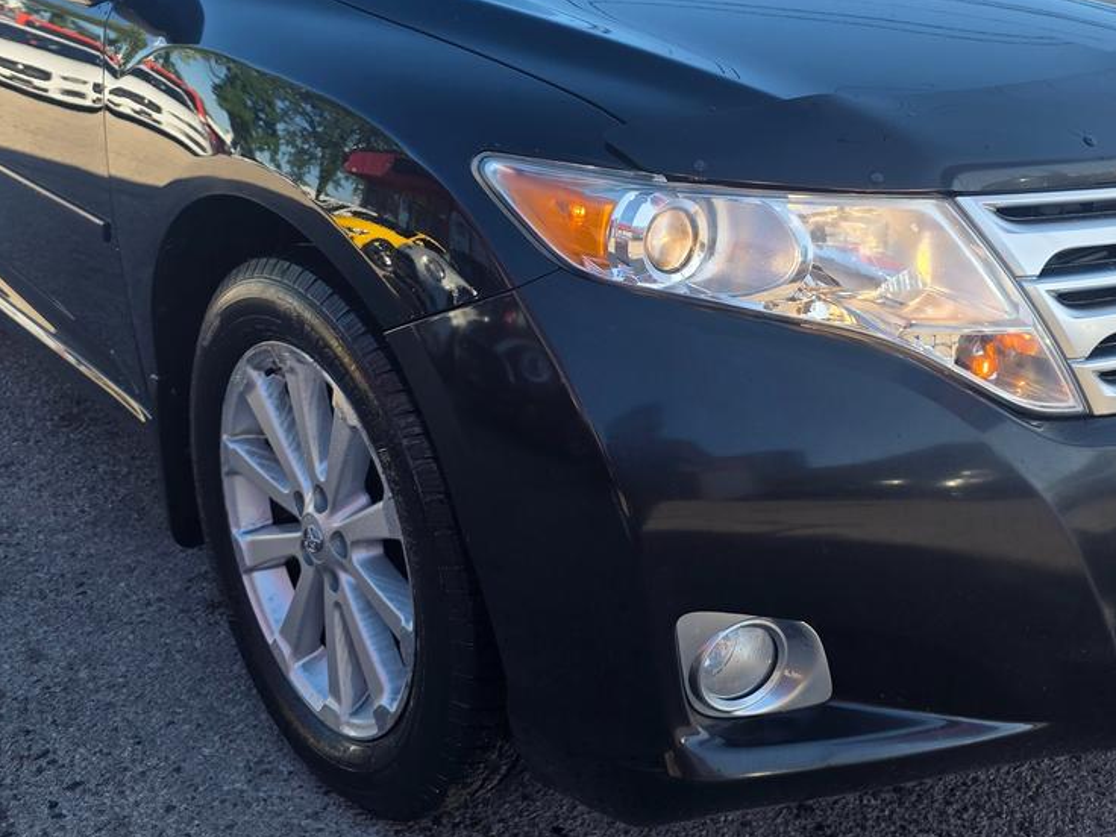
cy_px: 287
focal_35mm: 40
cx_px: 667
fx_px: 1290
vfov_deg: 35.6
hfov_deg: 46.5
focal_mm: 6.3
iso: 80
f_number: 1.7
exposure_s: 1/1623
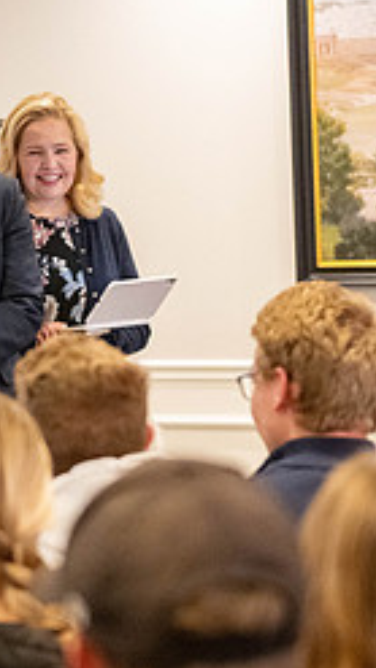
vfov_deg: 12.5
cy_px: 356
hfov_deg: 7.0
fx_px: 3048
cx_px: 57
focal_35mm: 172
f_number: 2.8
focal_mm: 70
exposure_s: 1/320
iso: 6400
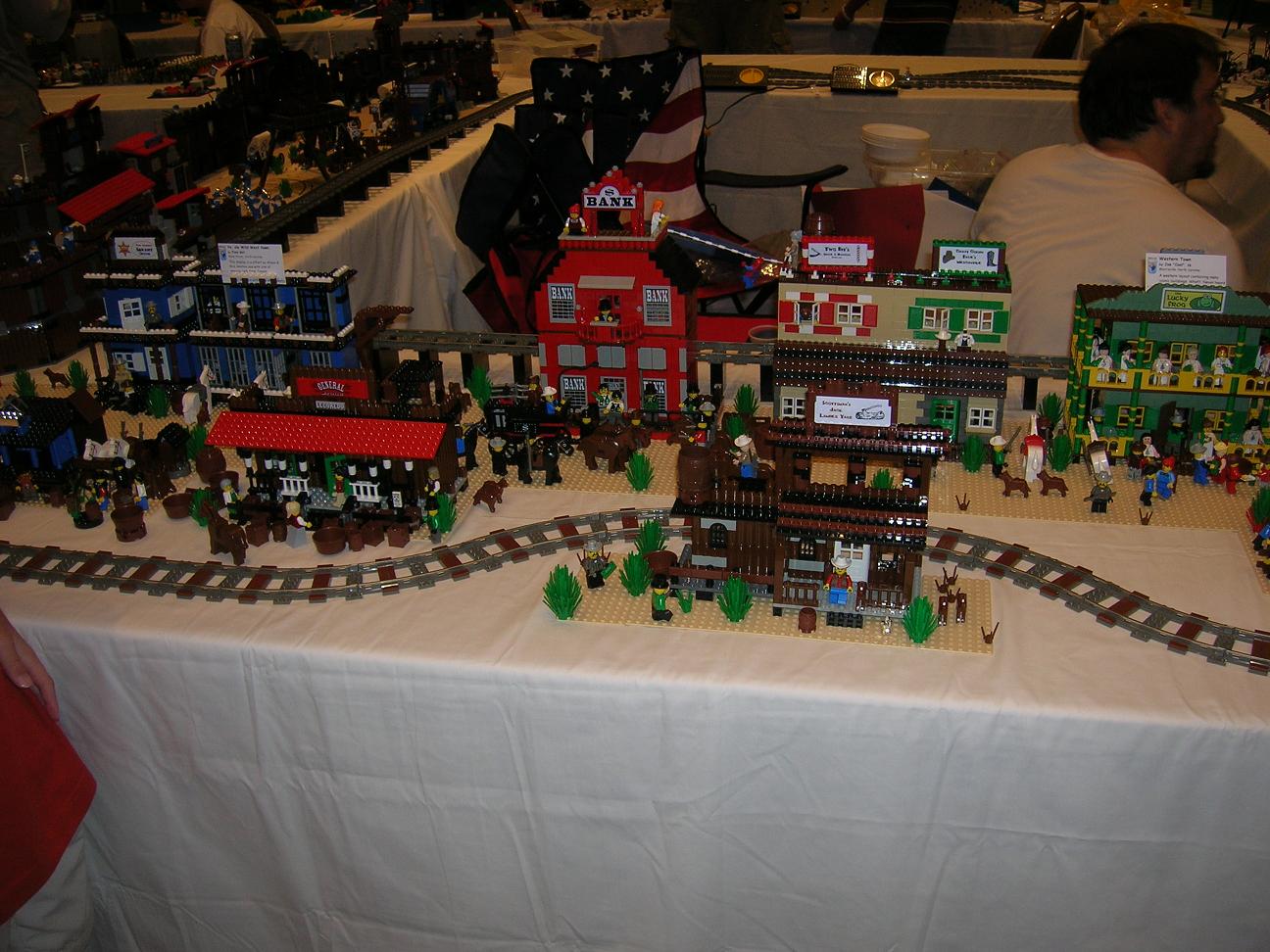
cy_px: 476
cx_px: 635
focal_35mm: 34
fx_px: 1247
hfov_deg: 54.0
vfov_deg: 41.8
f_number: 2.9
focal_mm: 5.7
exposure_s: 1/60.1
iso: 50
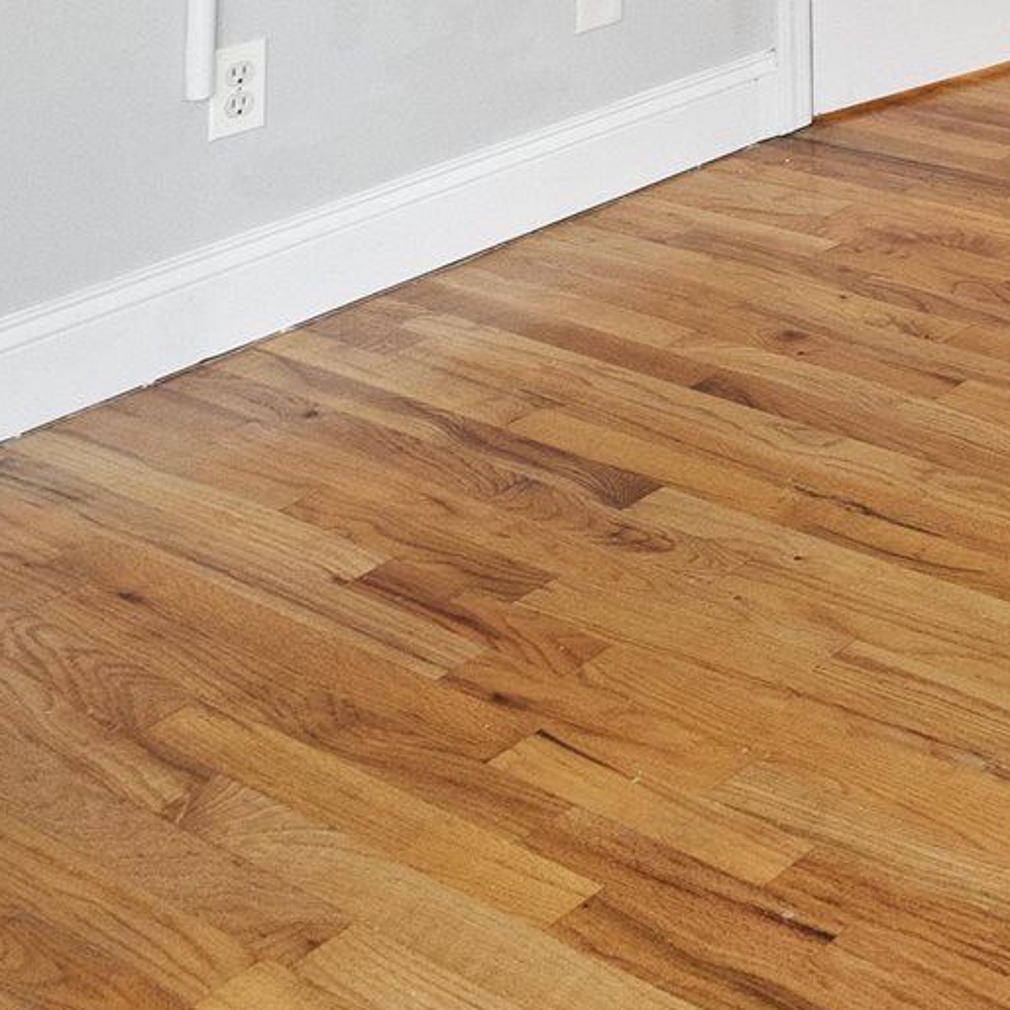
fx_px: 2014
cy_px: -660
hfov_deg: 21.9
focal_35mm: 61
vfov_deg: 21.5
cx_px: 1627
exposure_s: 1/3
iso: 640
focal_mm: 12
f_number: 8
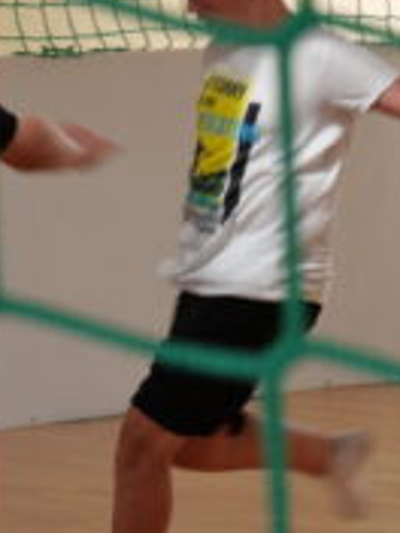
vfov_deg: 8.9
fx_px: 3436
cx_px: 48
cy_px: 391
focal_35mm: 223
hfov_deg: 6.7
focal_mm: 49
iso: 400
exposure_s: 1/125
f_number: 5.6
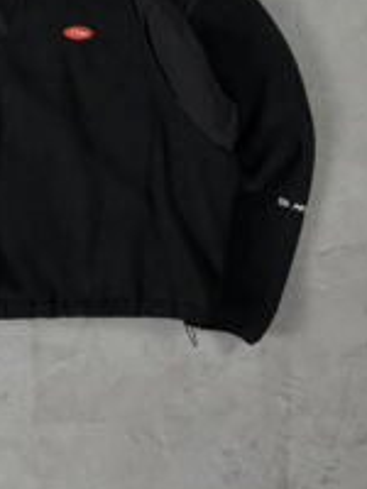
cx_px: 81
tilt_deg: -85.2
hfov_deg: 29.7
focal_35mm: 48
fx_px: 679
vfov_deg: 36.5
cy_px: 24
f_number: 1.78
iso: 125
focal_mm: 6.76
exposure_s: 1/60
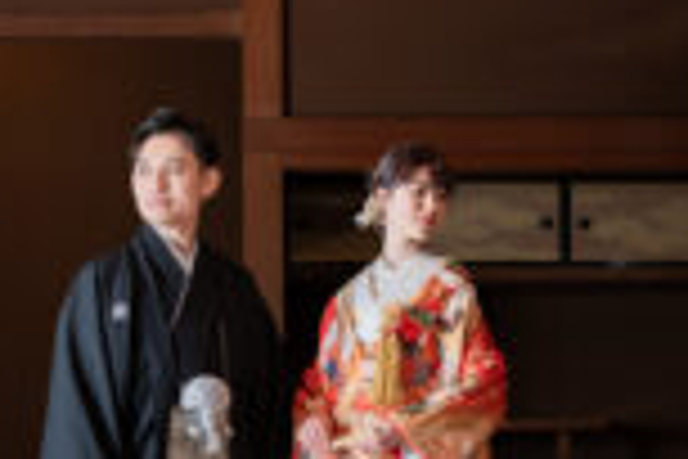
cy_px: 320
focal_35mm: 131
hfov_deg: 15.6
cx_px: 301
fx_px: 2503
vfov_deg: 10.5
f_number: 3.2
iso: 320
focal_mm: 50
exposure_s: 1/200
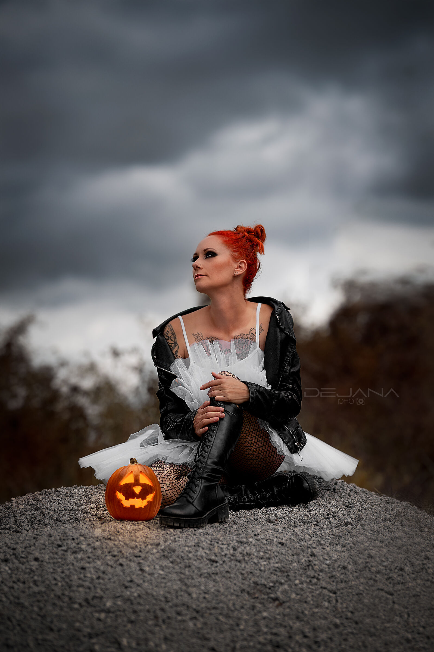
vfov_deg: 23.9
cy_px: 326
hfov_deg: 16.1
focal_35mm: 85
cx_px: 217
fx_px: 1539
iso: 100
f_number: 1.8
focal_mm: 85
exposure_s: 1/4000
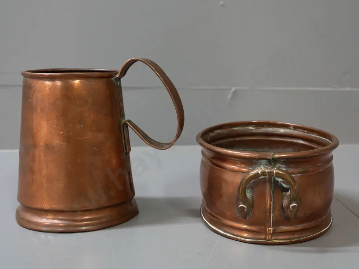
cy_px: 134
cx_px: 180
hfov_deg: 42.9
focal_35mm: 44
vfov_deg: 32.9
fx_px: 456
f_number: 5
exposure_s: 1/80
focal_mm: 22
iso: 2500
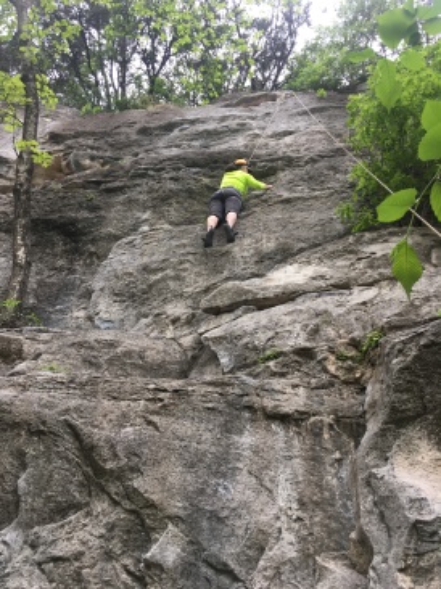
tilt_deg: +47.8
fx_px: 493
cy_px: 294
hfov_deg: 48.2
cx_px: 220
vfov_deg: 61.7
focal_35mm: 29
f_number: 2.2
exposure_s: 1/60
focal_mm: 4.15
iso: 32
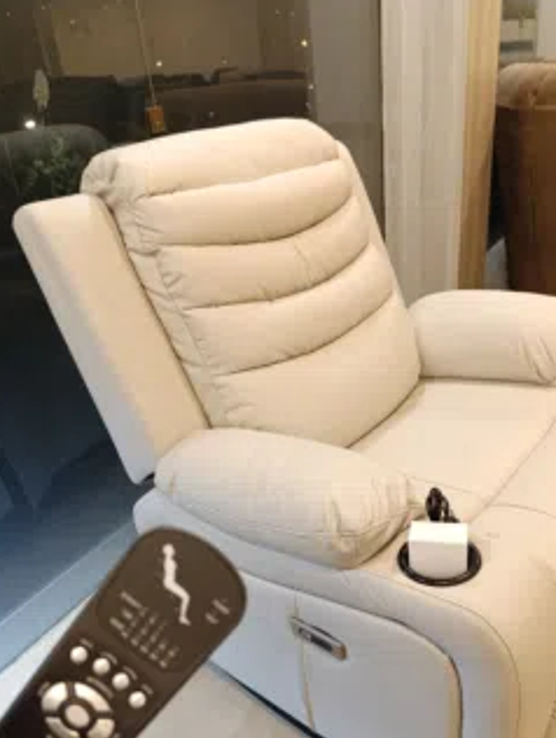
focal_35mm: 29
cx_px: 327
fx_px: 619
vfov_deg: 60.9
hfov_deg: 48.1
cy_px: 455
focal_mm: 6.14
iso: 640
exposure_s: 1/100
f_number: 1.6
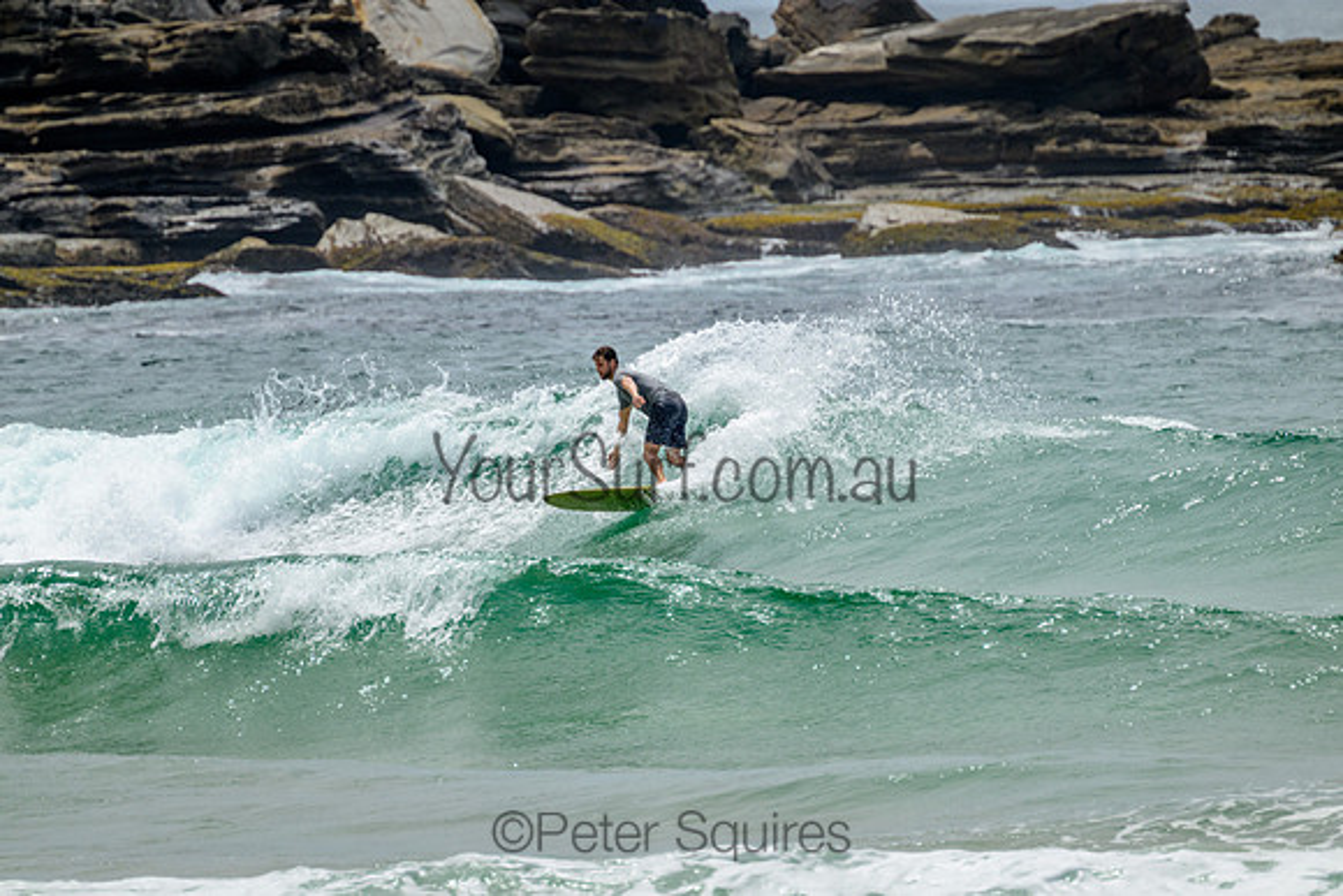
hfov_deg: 2.6
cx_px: 672
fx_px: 29850
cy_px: 448
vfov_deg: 1.7
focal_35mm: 800
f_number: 11
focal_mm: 800
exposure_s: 1/2000
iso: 720
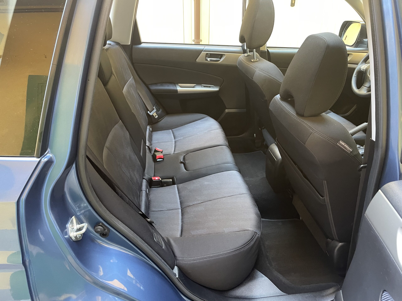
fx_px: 302
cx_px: 201
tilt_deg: -28.4
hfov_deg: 67.3
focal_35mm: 26
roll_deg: -0.6
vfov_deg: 53.1
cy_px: 150
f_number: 1.6
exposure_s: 1/60
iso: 250
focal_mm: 4.2
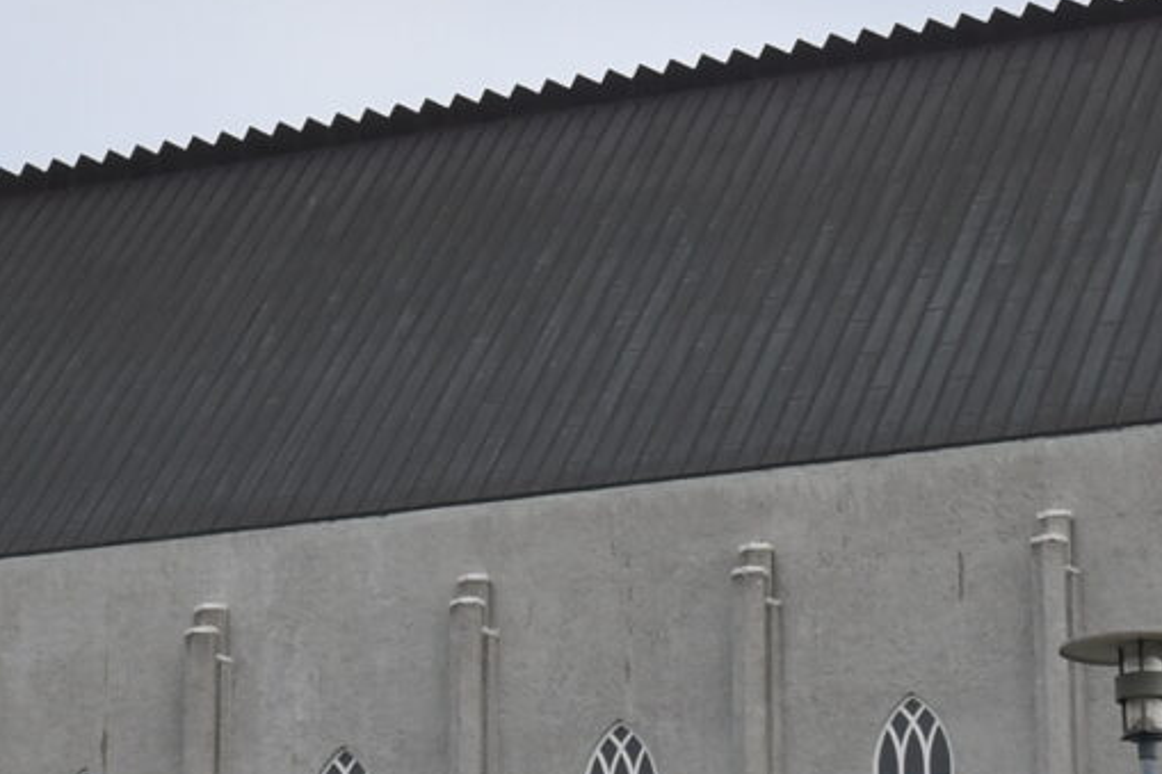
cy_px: 55
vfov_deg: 9.0
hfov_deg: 13.6
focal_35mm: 151
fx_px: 4872
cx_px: 468
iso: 200
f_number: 10
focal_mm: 20
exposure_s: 1/400
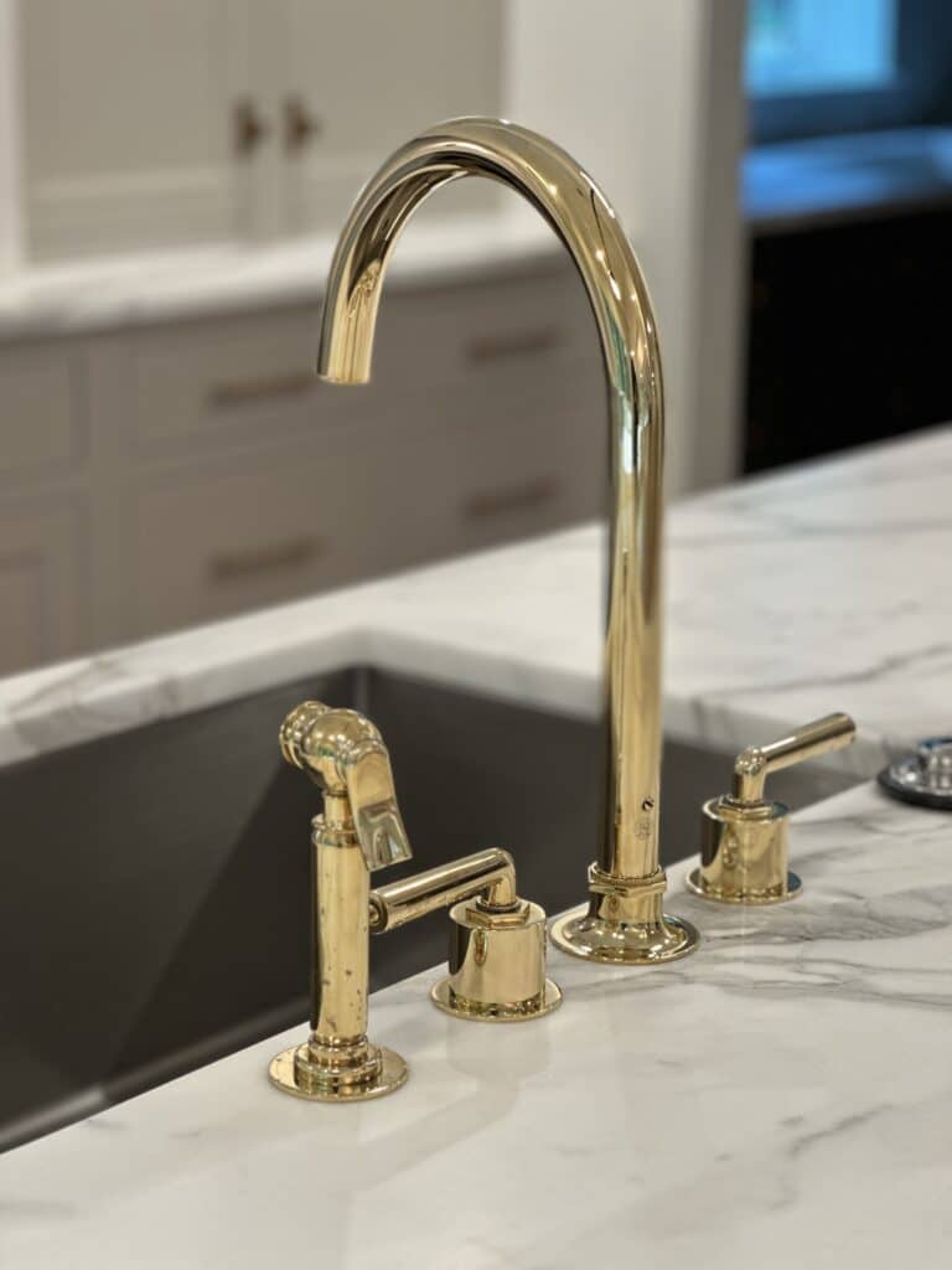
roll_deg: -2.3
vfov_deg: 25.3
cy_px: 635
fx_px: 2824
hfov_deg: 19.1
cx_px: 476
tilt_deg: -12.7
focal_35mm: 77
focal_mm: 9
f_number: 2.8
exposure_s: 1/40
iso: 160
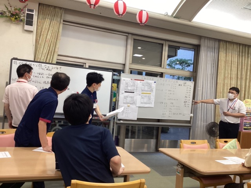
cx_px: 126
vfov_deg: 45.4
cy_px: 94
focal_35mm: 31
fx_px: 225
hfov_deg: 58.4
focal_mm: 3.3
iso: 160
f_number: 2.4
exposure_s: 1/50
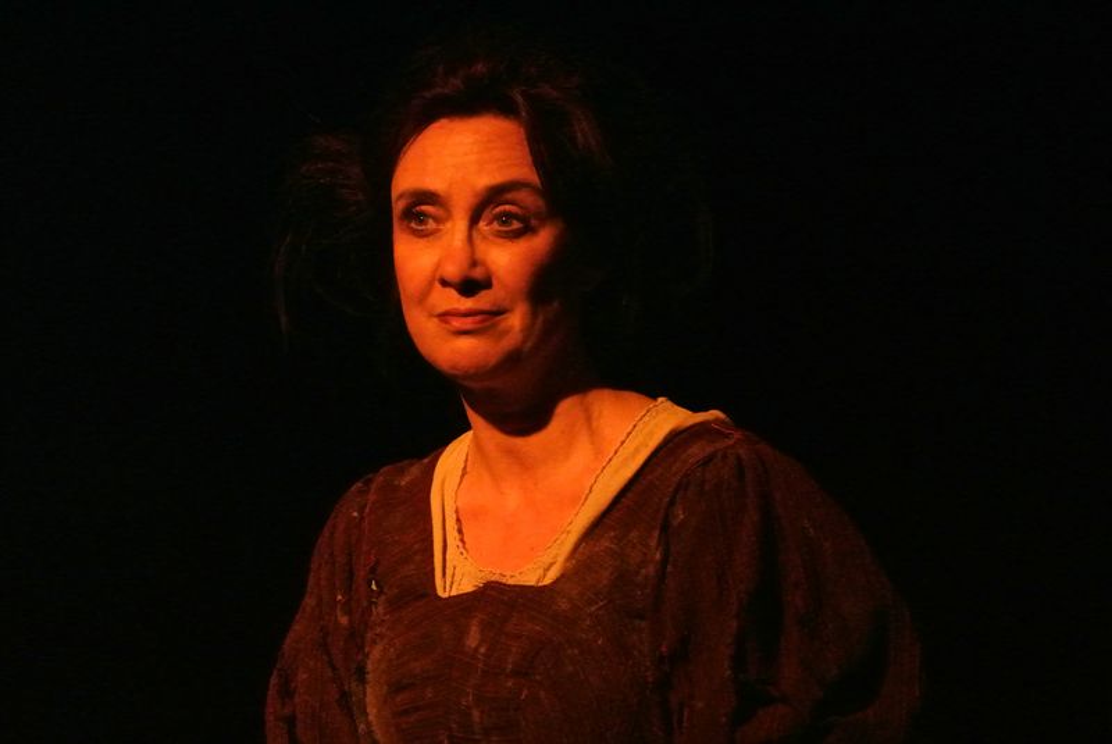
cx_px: 556
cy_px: 372
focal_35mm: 200
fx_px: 6183
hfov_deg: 10.3
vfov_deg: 6.9
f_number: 4.8
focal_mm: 74.3
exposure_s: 1/60
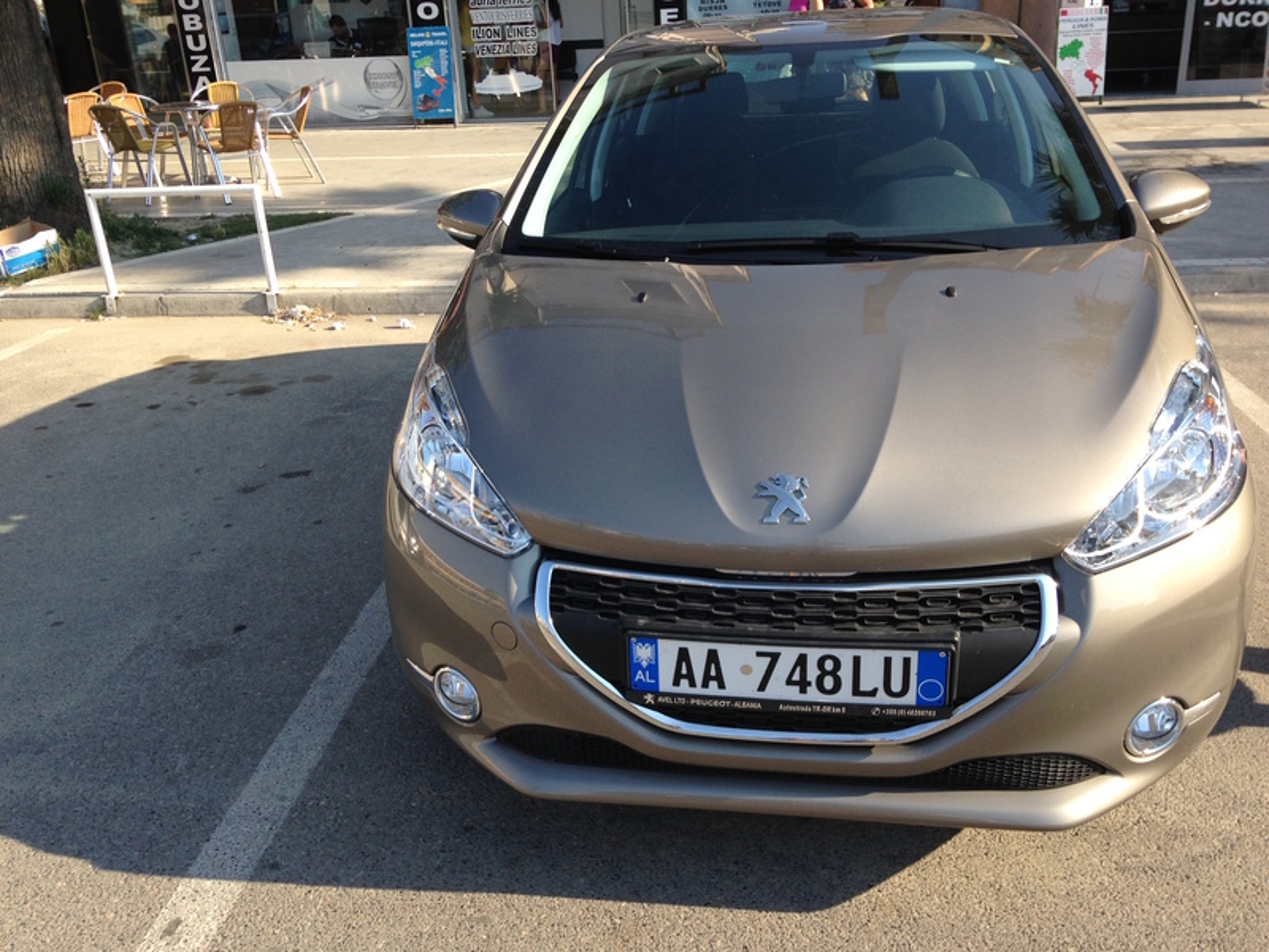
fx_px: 1210
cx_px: 634
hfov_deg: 55.4
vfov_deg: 42.9
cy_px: 476
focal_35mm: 33
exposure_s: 1/616
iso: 50
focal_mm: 4.12
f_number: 2.4
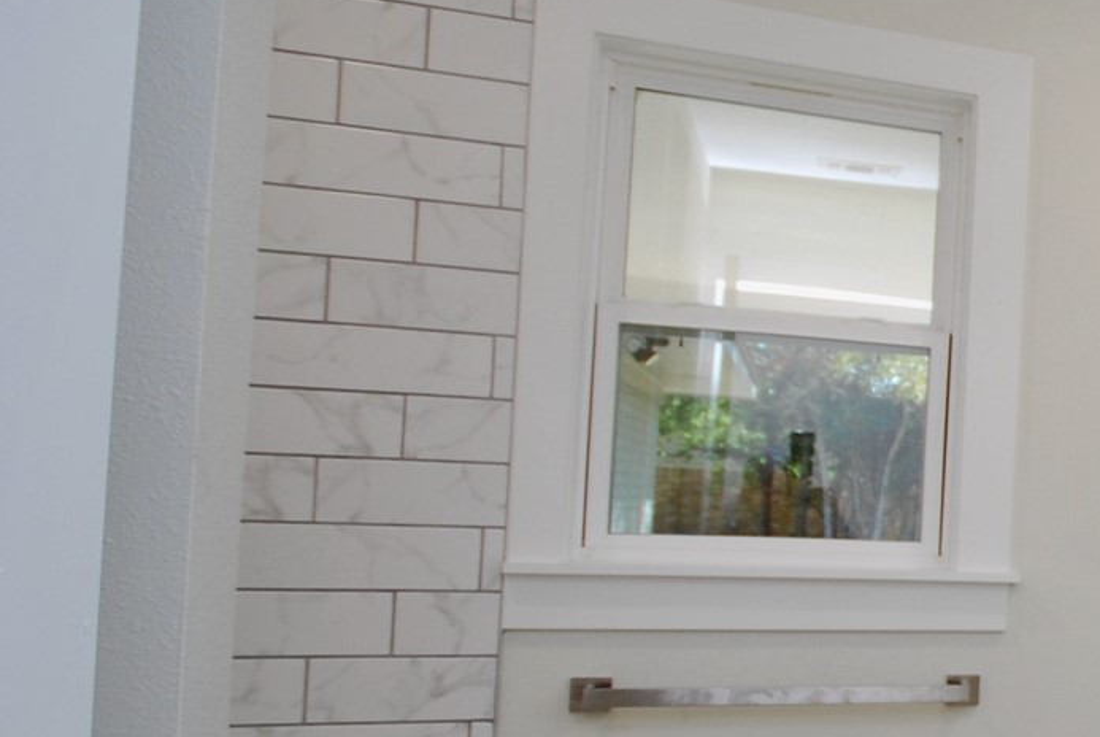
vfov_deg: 26.2
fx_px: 1577
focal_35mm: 52
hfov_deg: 26.4
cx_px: 1693
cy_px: 469
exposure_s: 1/50
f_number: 4.2
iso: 200
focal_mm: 11
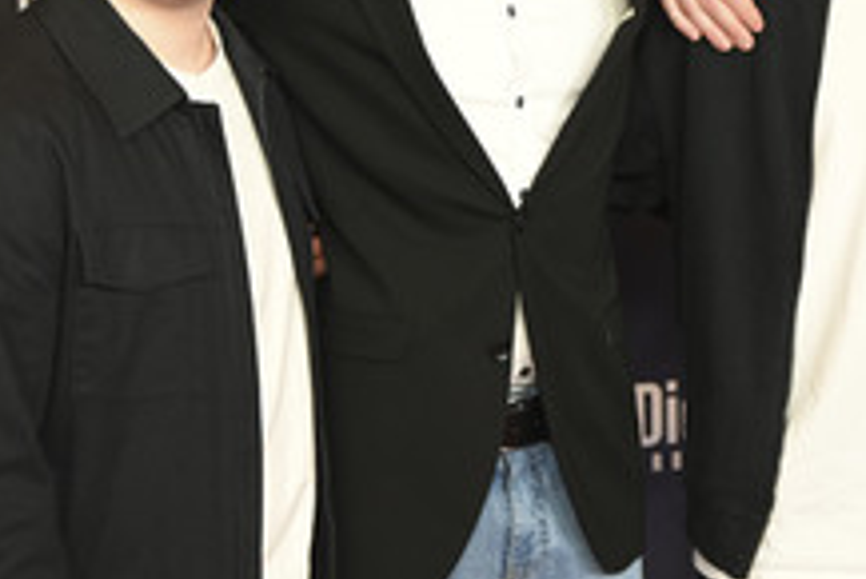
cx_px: 692
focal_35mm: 139
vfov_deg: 9.8
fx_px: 3346
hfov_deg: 14.7
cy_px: 28
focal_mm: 67
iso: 1250
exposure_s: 1/160
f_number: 6
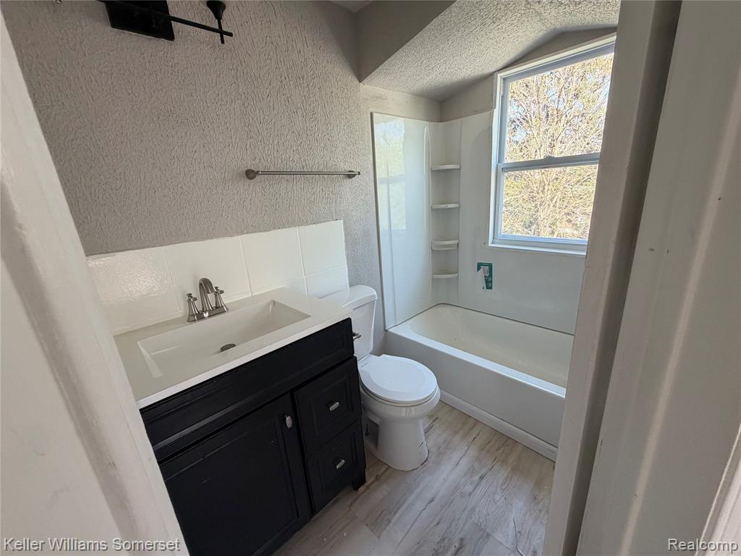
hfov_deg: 102.1
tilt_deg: -16.0
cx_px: 370
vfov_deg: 85.7
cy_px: 278
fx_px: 300
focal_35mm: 14
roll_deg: +4.5
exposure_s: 1/121
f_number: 2.2
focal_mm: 2.22
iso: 200
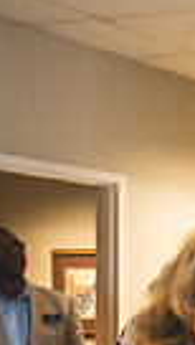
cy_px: 318
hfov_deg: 8.4
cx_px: 669
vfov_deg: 19.2
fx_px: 997
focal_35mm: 109
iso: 800
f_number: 2.8
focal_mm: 24
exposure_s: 1/200
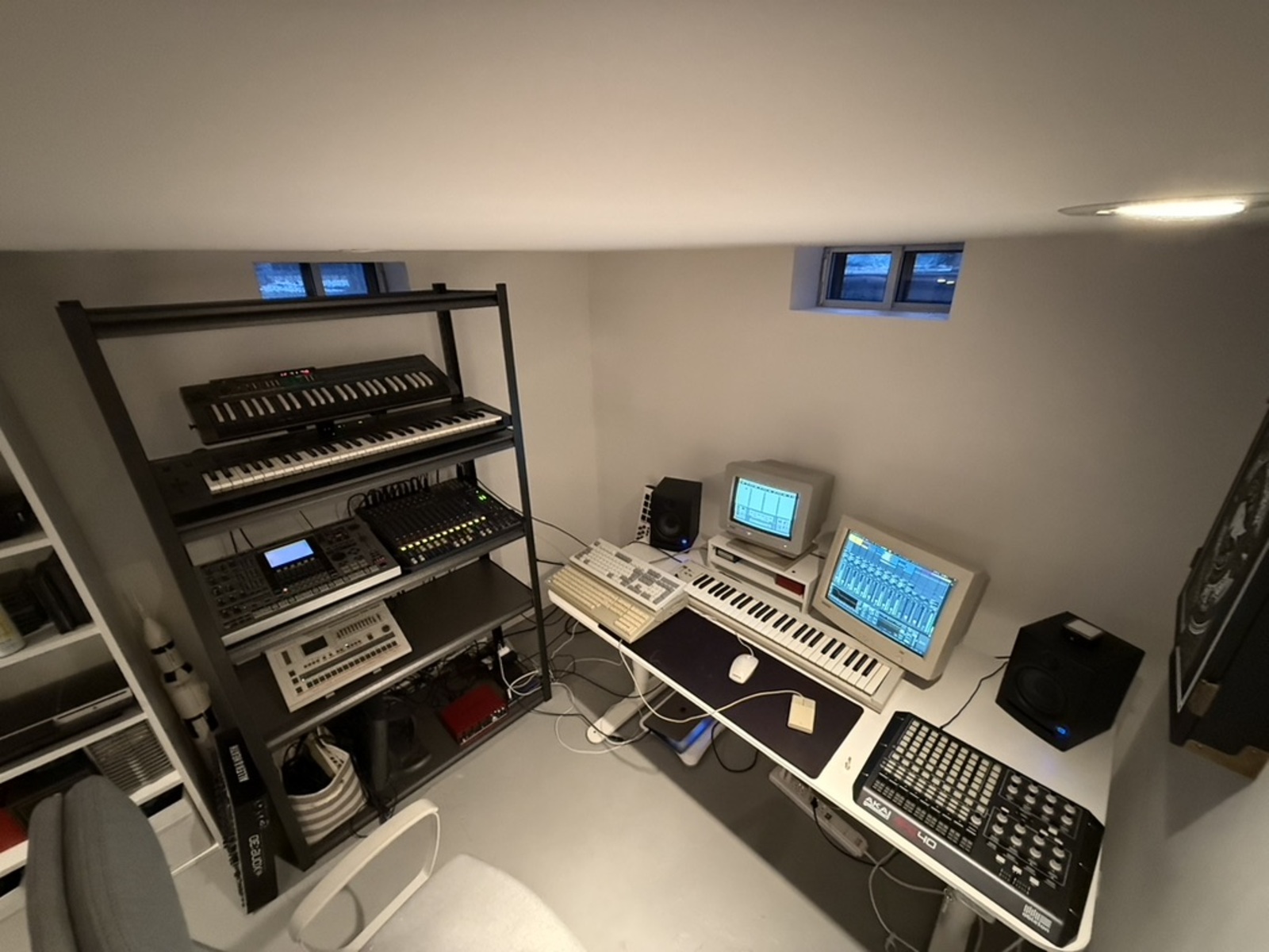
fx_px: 513
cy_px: 476
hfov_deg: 102.1
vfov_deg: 85.7
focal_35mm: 14
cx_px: 634
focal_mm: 2.22
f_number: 2.2
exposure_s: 1/40
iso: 1250
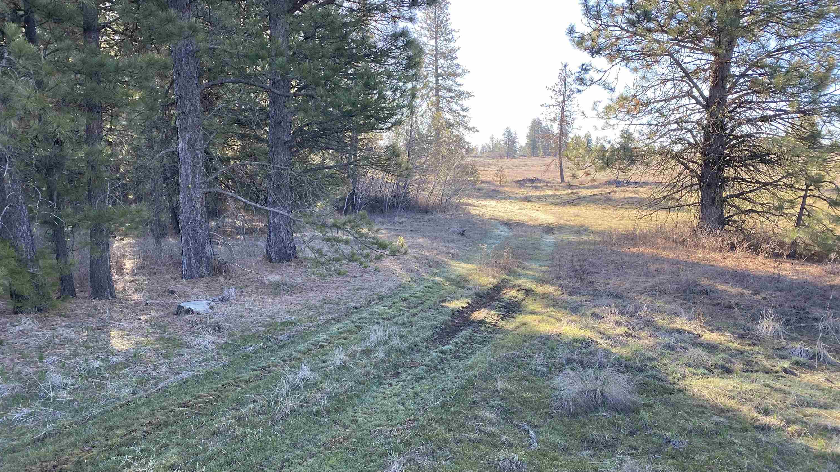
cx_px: 419
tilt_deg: -9.2
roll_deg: +0.9
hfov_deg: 66.1
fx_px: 646
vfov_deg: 40.2
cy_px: 255
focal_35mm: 29
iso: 32
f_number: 1.8
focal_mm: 4.25
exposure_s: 1/204
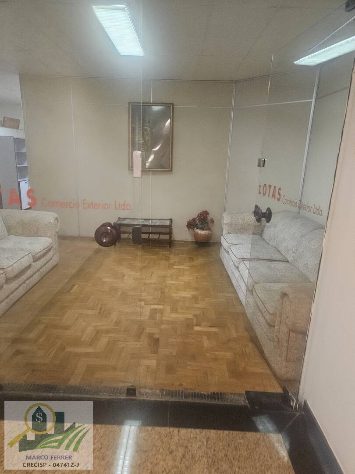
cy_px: 237
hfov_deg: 58.9
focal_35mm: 23
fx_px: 314
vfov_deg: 73.9
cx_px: 178
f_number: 1.8
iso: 800
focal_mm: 5.4
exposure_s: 1/60
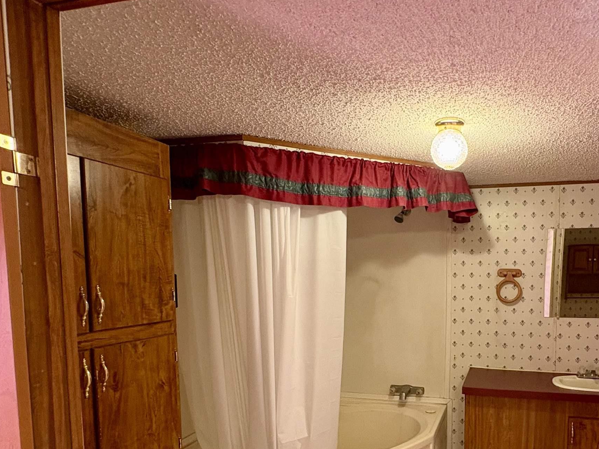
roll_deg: +0.8
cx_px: 414
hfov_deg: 66.9
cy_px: 304
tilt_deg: -4.8
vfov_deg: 53.7
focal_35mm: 25
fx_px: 433
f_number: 2.2
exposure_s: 1/60
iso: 400
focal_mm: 2.22
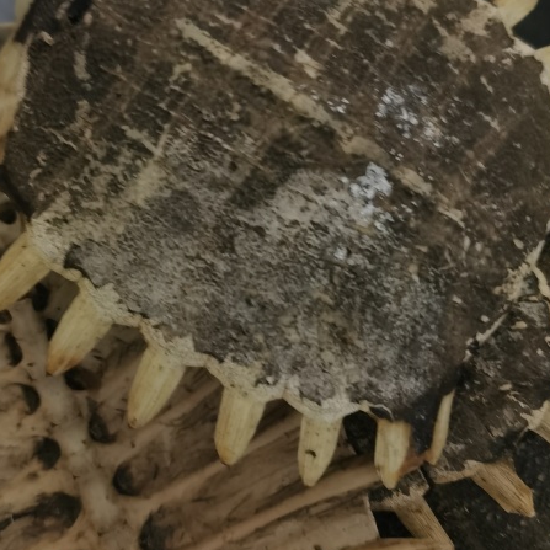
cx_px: 230
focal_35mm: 57
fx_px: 1025
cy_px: 297
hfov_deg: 30.0
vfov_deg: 30.0
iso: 400
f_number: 1.8
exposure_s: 1/30
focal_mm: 5.58
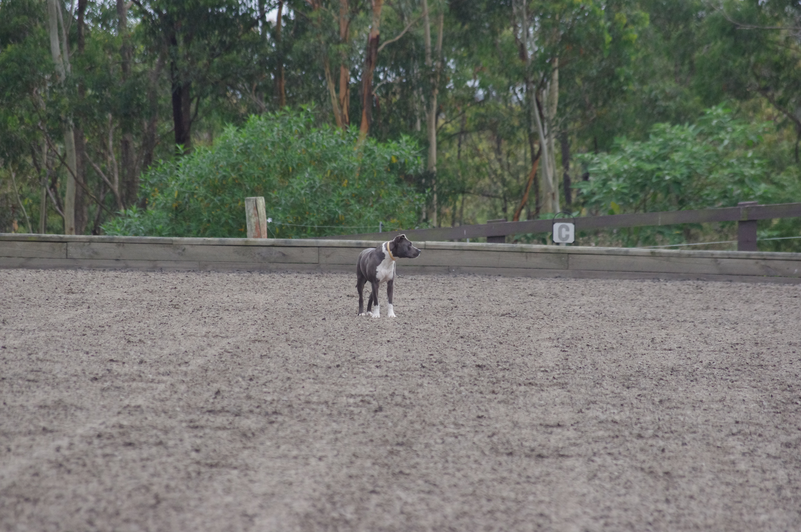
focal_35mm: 270
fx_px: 6000
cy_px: 266
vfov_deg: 5.1
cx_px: 400
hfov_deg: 7.6
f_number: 8
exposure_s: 1/1250
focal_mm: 180
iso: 1600
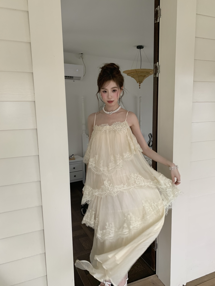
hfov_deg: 53.1
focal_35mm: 26
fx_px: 215
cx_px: 108
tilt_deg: -9.8
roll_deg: +1.8
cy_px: 143
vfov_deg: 67.3
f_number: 1.8
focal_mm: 4.25
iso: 100
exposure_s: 1/106
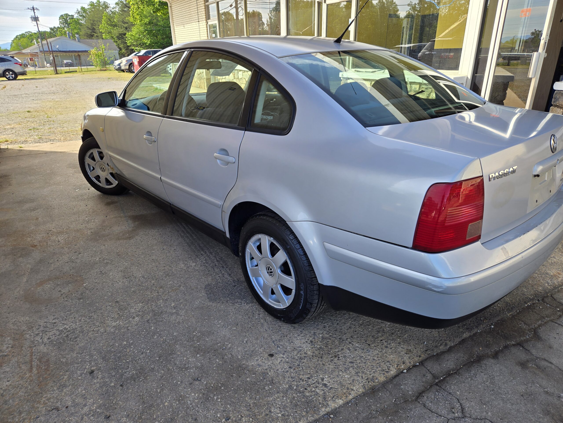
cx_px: 282
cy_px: 212
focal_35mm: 23
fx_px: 374
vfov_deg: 58.9
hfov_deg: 73.9
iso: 25
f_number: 1.8
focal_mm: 5.4
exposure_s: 1/574
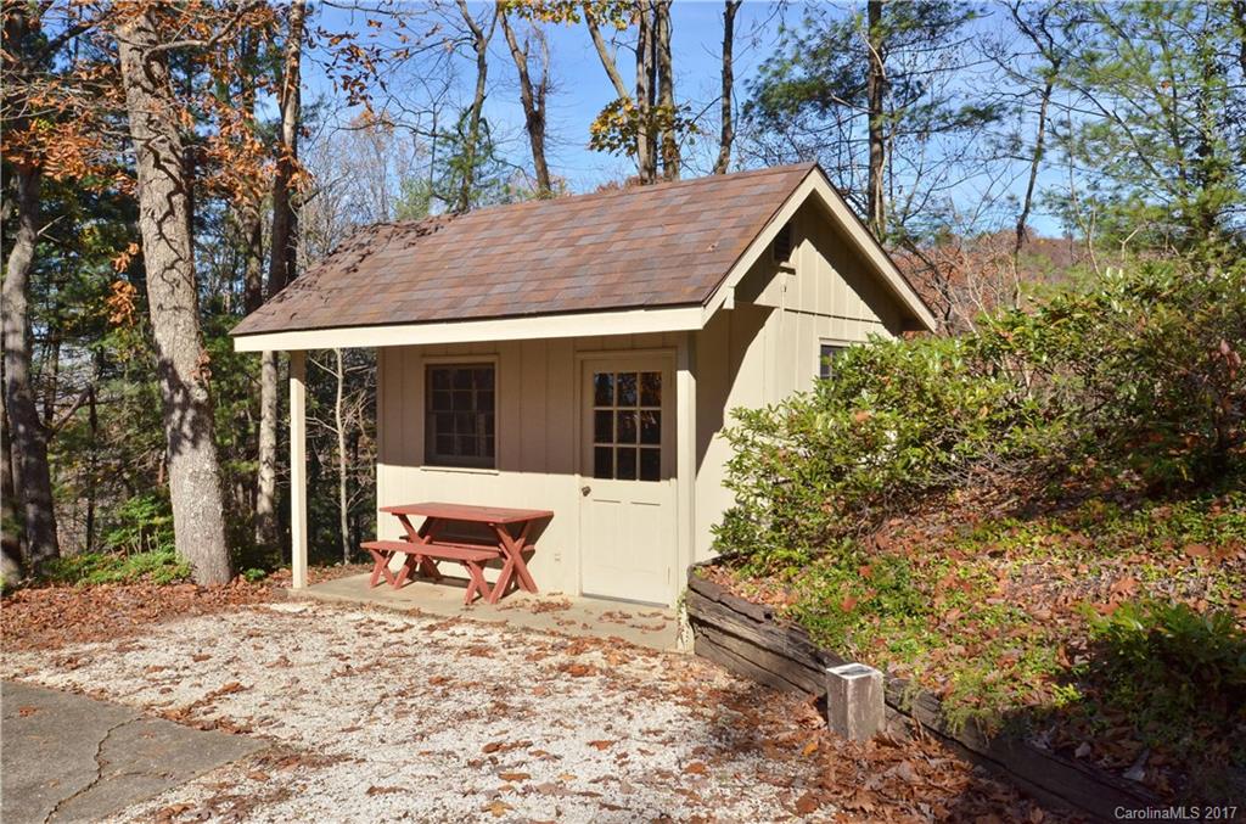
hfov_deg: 62.1
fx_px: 1036
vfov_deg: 43.4
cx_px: 623
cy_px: 412
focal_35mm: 30
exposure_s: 1/1000
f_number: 11
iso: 800
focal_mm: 20
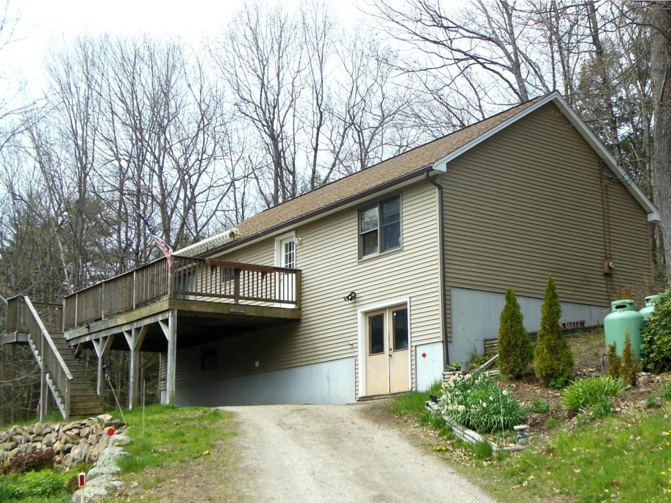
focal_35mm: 29
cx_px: 336
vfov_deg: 48.2
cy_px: 252
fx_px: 562
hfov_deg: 61.7
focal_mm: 5.2
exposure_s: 1/1000
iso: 125
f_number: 3.3
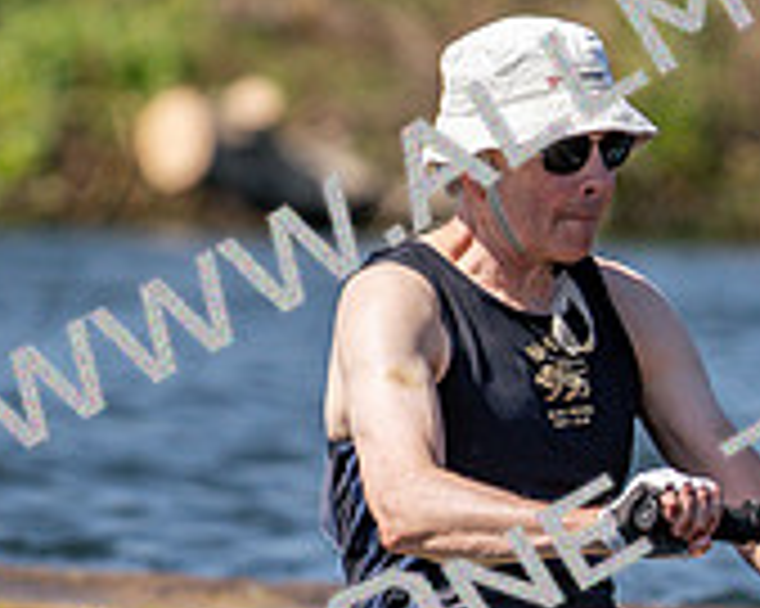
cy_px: 462
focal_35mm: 1078
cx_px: 517
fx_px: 24234
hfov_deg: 1.8
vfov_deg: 1.4
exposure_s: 1/2000
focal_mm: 335
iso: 250
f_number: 6.3
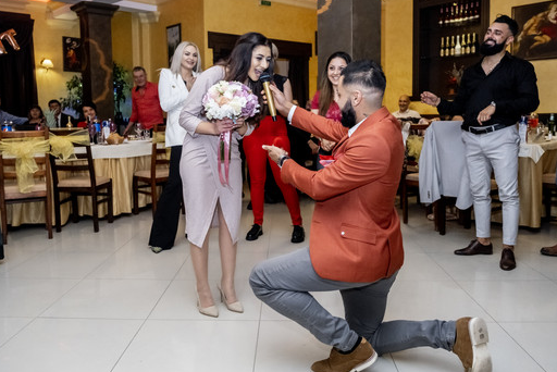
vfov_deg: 43.4
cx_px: 253
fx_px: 464
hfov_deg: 61.8
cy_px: 147
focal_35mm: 30
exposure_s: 1/125
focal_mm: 16
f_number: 2.8
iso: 1600
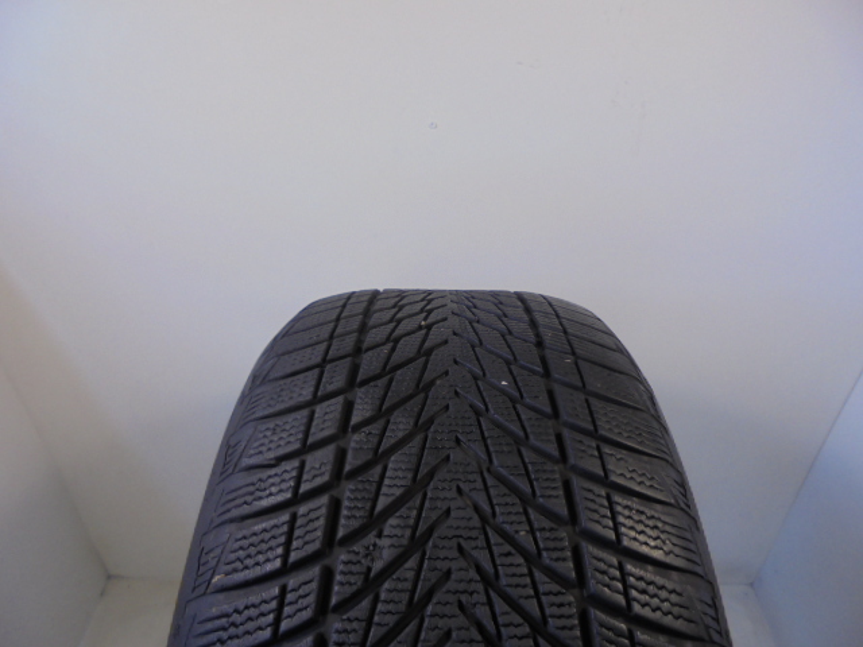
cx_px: 432
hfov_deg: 67.3
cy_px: 324
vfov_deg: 53.1
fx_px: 648
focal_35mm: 26
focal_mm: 4.6
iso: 100
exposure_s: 1/50
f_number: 3.5
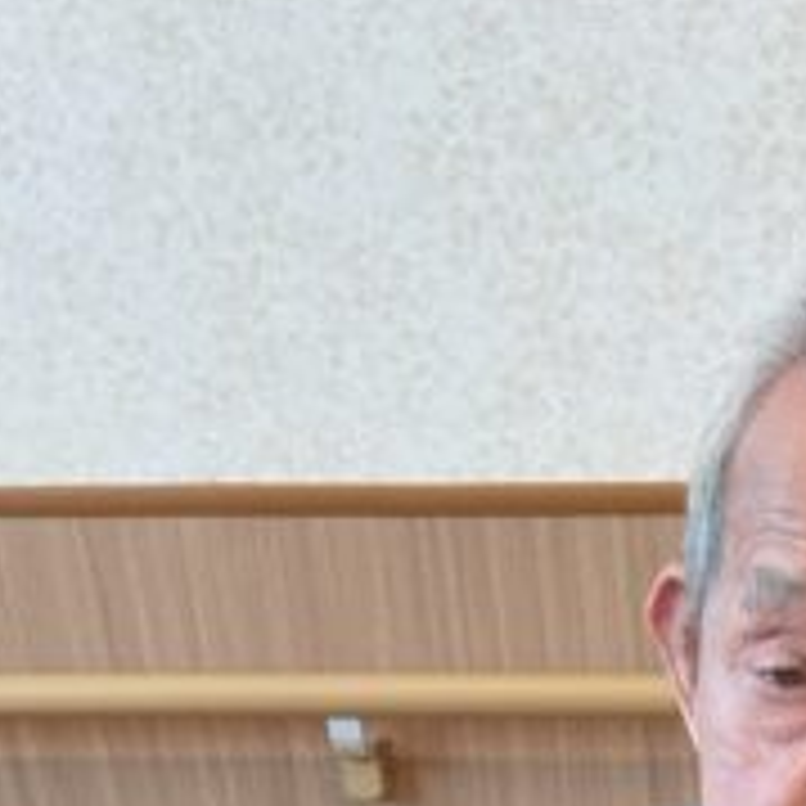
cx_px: 977
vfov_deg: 17.9
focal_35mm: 86
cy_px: 1238
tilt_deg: -29.1
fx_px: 2265
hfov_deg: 19.0
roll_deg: +2.9
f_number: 1.8
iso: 64
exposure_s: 1/60
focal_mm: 3
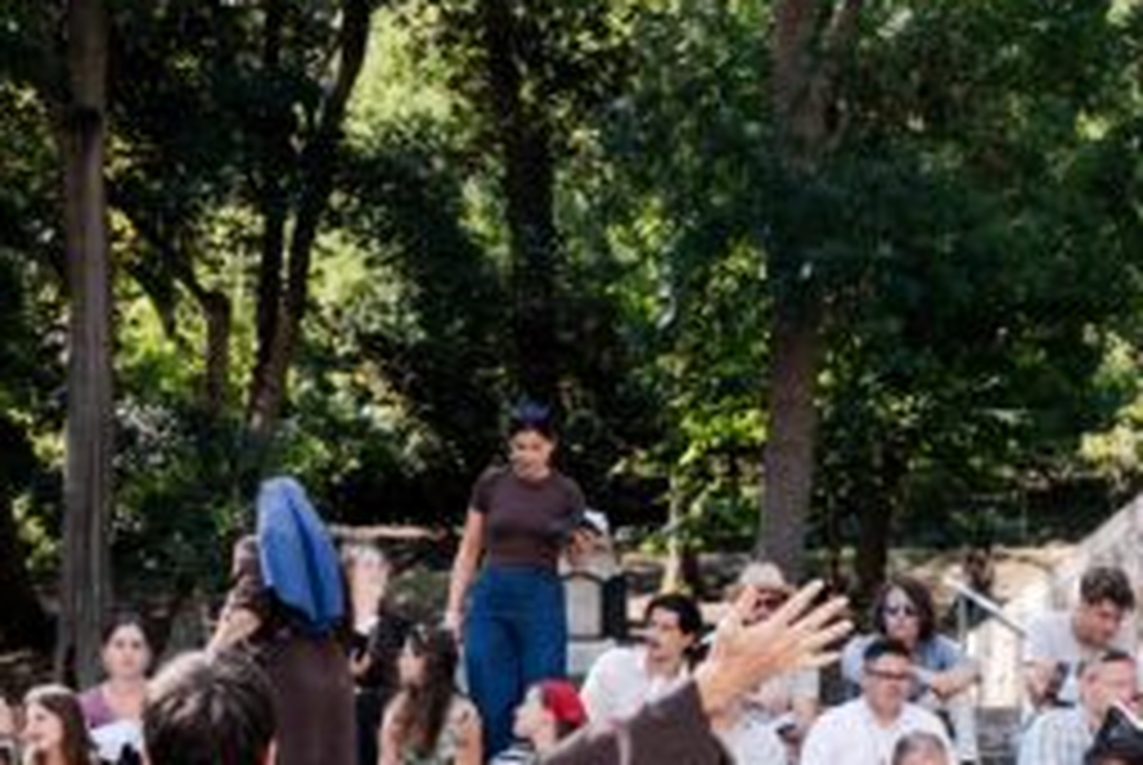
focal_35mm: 82
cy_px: 873
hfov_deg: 24.6
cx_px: 356
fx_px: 2606
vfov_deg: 16.1
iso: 640
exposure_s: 1/500
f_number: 5
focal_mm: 18
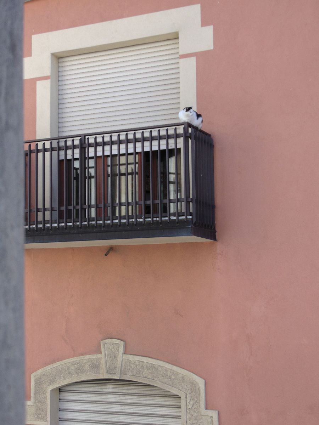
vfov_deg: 32.2
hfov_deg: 24.4
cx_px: 160
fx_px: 737
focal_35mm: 60
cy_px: 212
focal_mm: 10.8
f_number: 3.6
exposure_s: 1/400
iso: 80
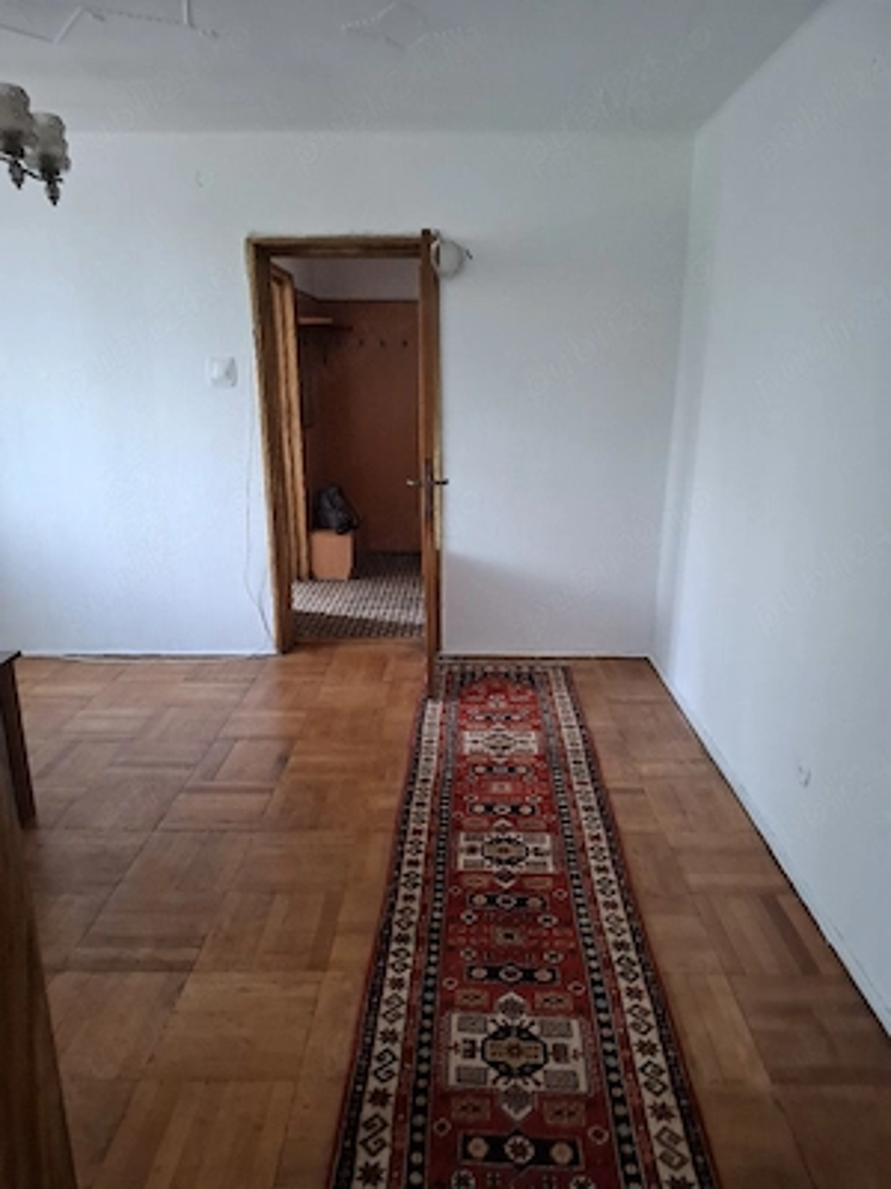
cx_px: 446
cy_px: 594
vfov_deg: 73.9
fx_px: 789
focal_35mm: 23
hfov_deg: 58.9
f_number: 1.8
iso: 200
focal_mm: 5.54
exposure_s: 1/50
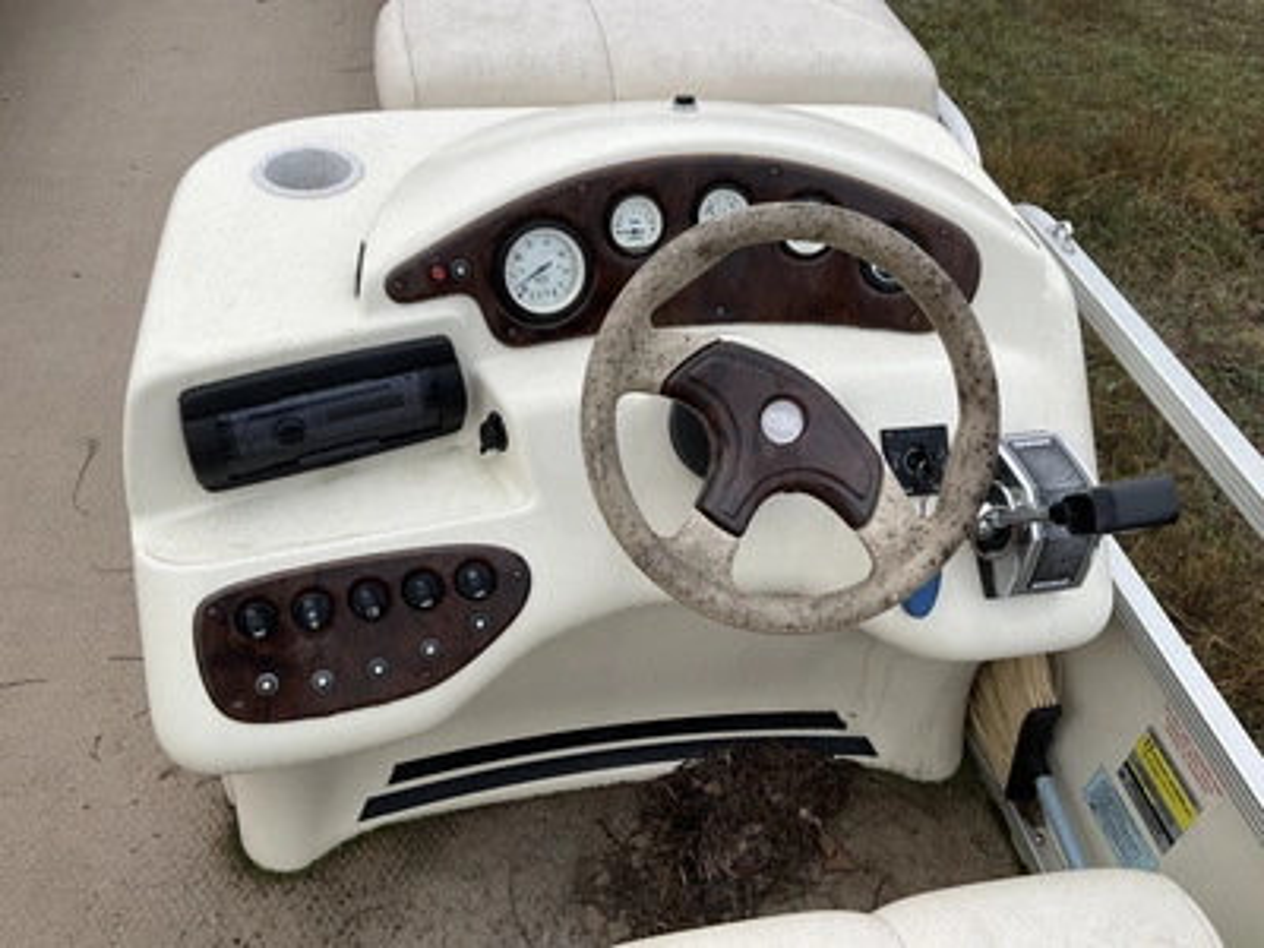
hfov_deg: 61.7
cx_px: 632
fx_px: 1059
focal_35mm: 29
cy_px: 474
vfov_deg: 48.2
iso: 20
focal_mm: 3
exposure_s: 1/159
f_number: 1.8
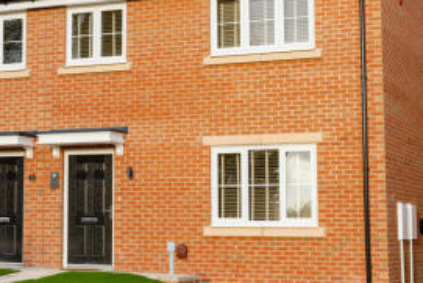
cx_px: 91
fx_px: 1011
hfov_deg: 23.3
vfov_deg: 15.9
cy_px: 88
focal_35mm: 86
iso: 250
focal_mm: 49
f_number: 6.3
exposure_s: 1/160
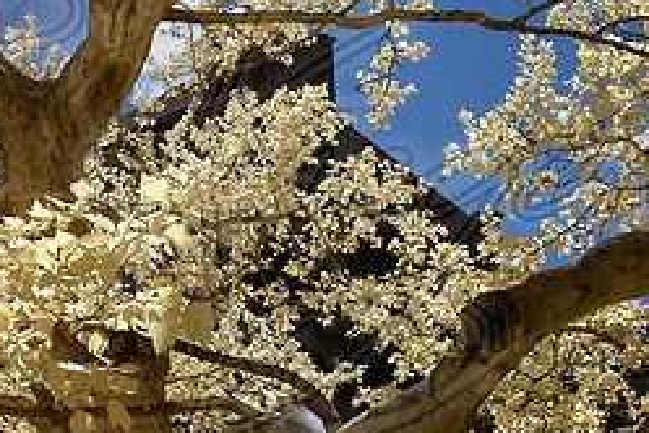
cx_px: 73
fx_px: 1824
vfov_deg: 13.4
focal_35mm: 101
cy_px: 39
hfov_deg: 19.8
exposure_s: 1/400
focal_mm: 29
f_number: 11
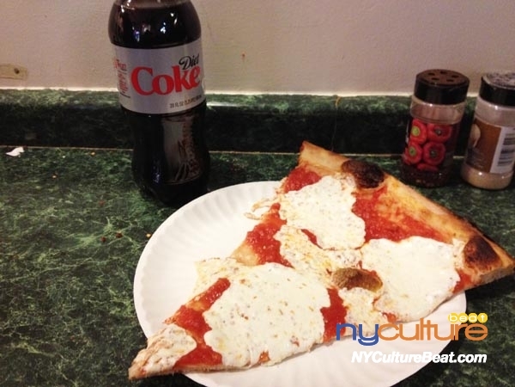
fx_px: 521
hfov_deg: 52.6
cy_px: 194
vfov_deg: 40.7
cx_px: 258
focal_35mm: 35
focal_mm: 4.28
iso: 250
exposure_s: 1/20
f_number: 2.4
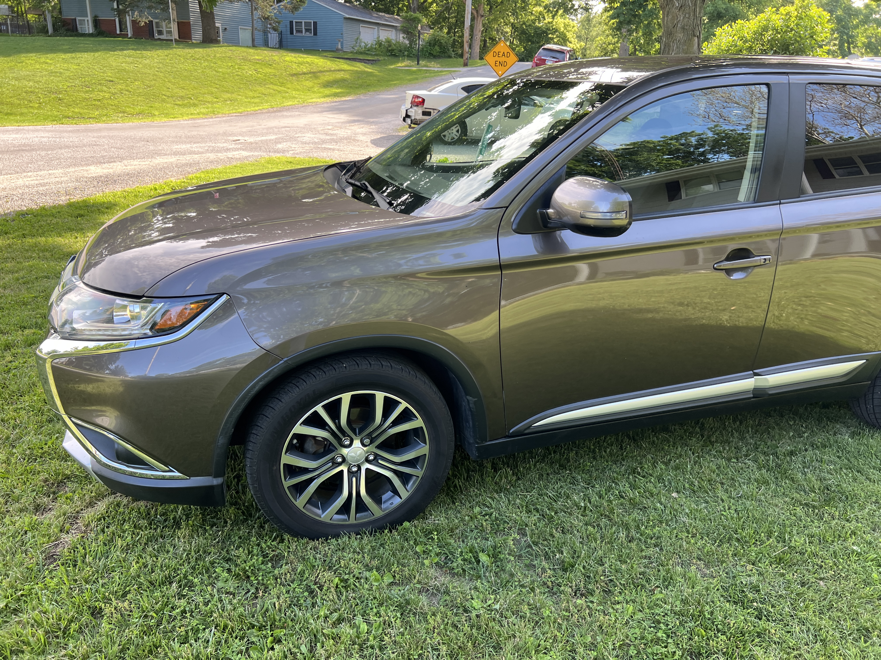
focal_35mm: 26
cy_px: 330
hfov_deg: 67.3
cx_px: 440
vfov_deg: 53.1
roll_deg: -5.5
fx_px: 662
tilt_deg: -19.6
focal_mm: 5.7
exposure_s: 1/197
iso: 40
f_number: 1.5
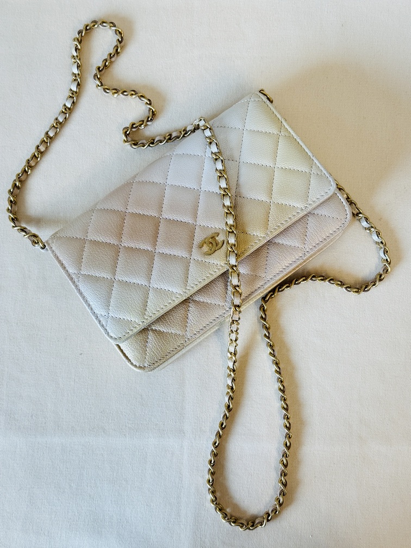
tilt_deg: -83.4
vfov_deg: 39.7
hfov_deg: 30.3
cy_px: 274
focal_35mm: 48
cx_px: 206
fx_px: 760
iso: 80
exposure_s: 1/50
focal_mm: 6.76
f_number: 1.78
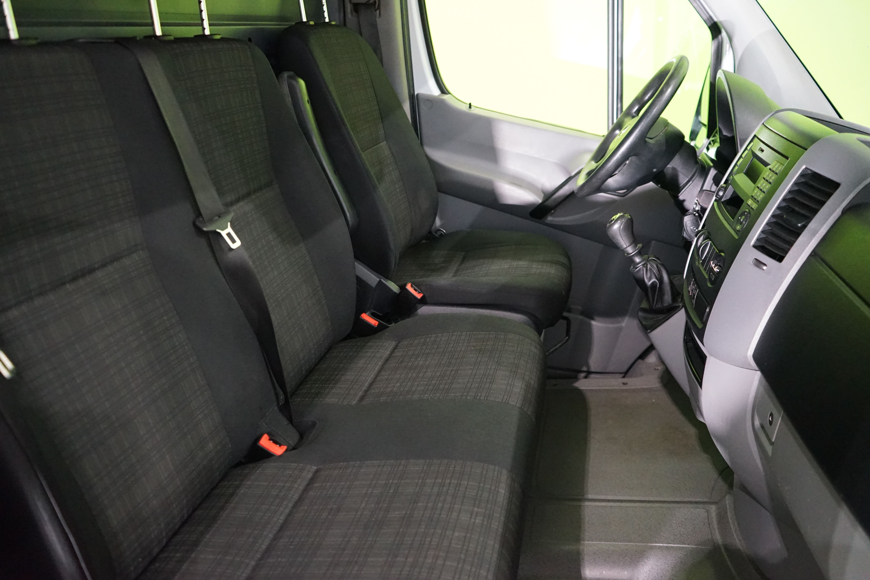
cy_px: 290
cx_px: 435
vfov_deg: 46.4
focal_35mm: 28
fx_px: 677
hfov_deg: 65.5
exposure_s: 1/50
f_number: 3.5
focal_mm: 28
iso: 6400
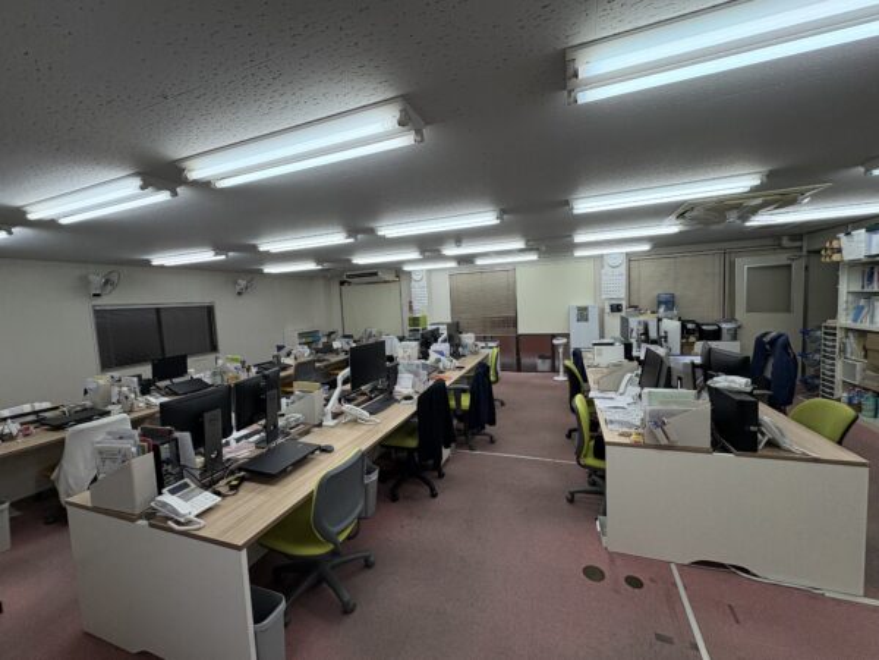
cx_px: 440
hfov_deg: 102.1
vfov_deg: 85.7
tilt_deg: -4.3
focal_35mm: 14
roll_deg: +3.9
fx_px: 356
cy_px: 330
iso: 100
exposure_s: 1/112
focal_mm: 2.22
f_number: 2.2
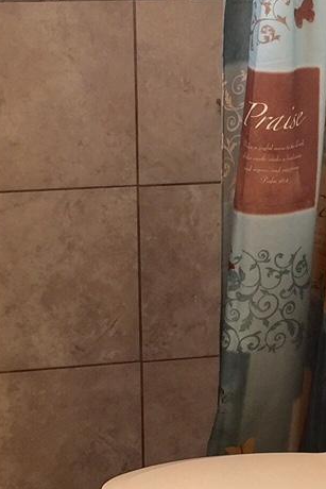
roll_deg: -0.7
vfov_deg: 19.1
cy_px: 273
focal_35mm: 107
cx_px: 243
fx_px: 1452
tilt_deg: -13.6
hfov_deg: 12.8
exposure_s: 1/30
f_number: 2.2
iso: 32
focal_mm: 4.15
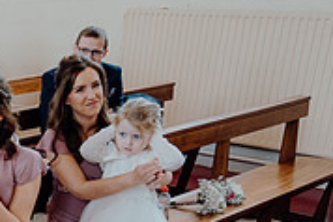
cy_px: 230
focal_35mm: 78
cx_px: -187
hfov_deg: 21.2
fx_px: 722
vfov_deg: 17.1
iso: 500
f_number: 2.8
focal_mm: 24
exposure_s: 1/200
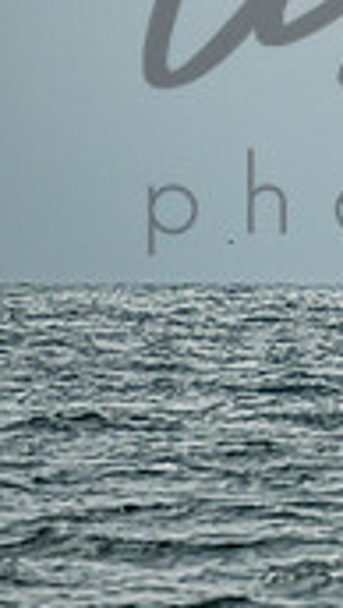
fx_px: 14088
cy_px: 73
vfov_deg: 2.5
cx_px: 1045
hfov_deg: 1.4
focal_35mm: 873
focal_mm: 200
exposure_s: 1/2500
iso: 500
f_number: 6.3
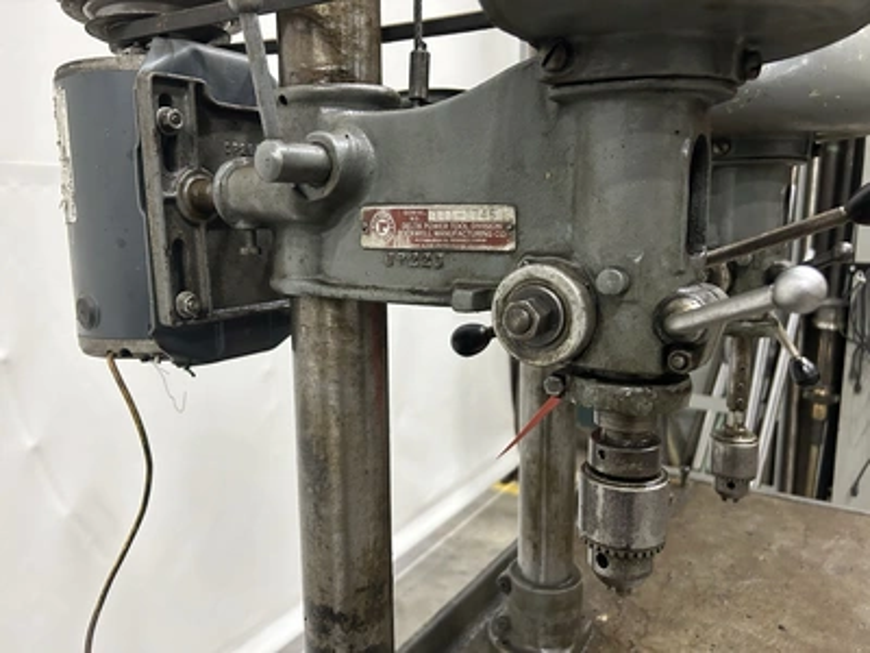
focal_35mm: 26
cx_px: 435
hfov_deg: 67.3
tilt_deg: -9.2
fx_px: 653
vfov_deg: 53.1
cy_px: 326
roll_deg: +1.0
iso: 400
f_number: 1.5
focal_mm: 5.7
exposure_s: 1/60
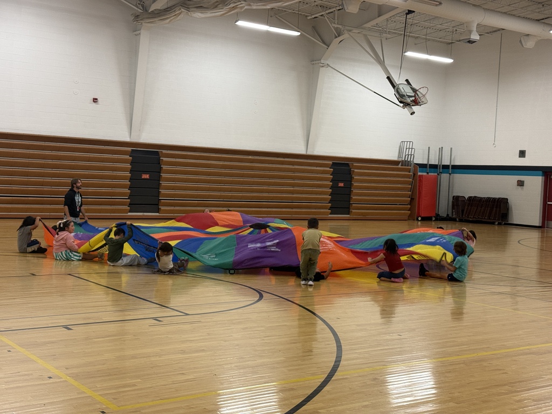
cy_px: 207
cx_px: 276
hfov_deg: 39.7
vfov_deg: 30.3
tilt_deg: -2.9
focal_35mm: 48
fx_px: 765
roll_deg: -1.8
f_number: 1.78
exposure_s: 1/60
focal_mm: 6.76
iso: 80
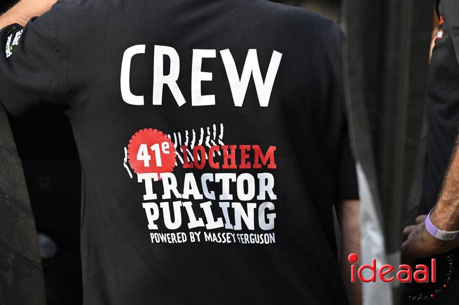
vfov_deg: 8.6
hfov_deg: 12.9
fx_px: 2038
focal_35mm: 160
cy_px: 152
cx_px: 230
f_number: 4.8
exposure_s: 1/320
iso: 320
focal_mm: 160
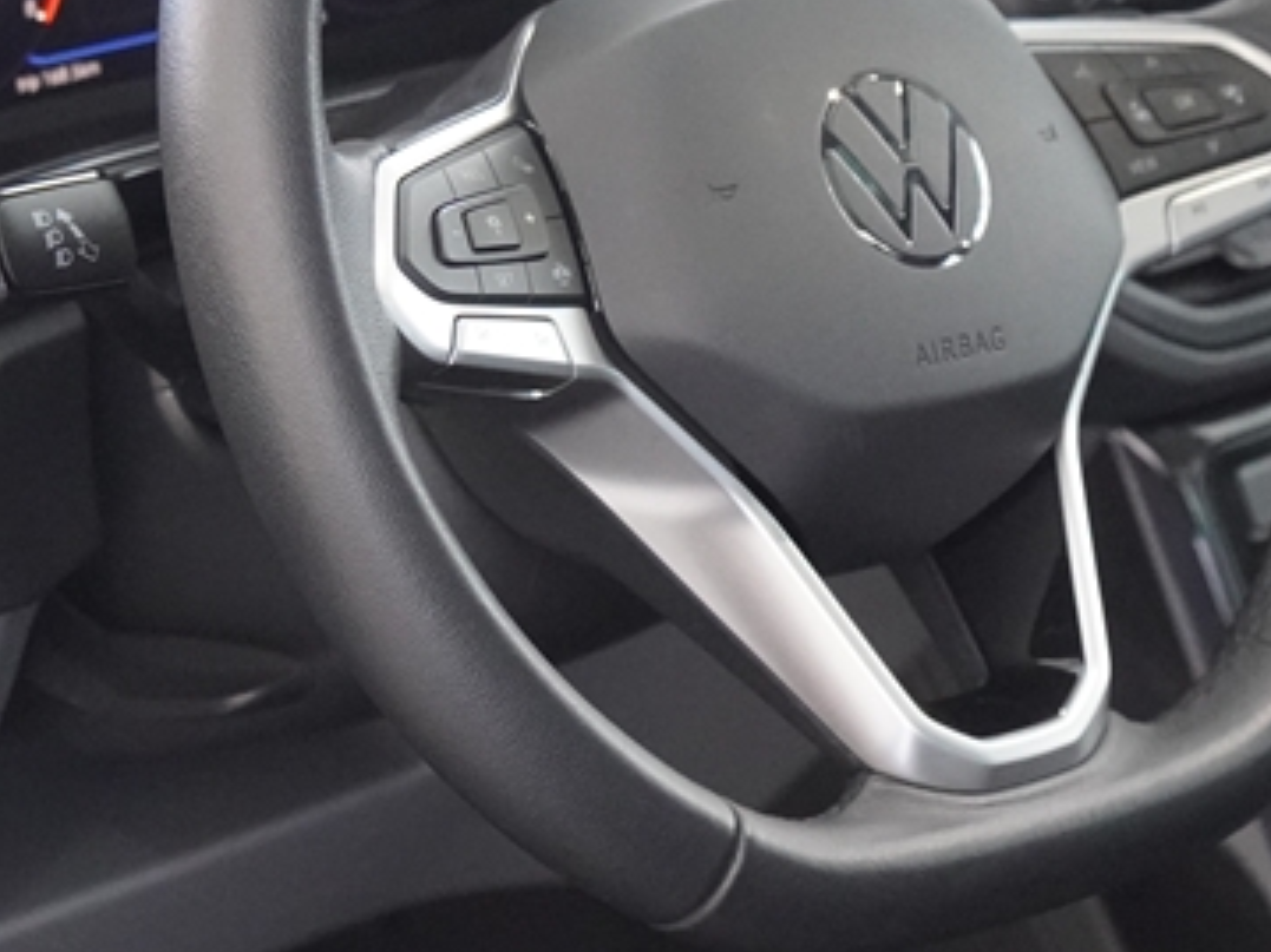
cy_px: 154
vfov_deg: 10.0
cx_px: 1002
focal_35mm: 148
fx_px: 5432
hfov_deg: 13.3
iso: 4000
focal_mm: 36
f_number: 2.8
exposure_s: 1/160
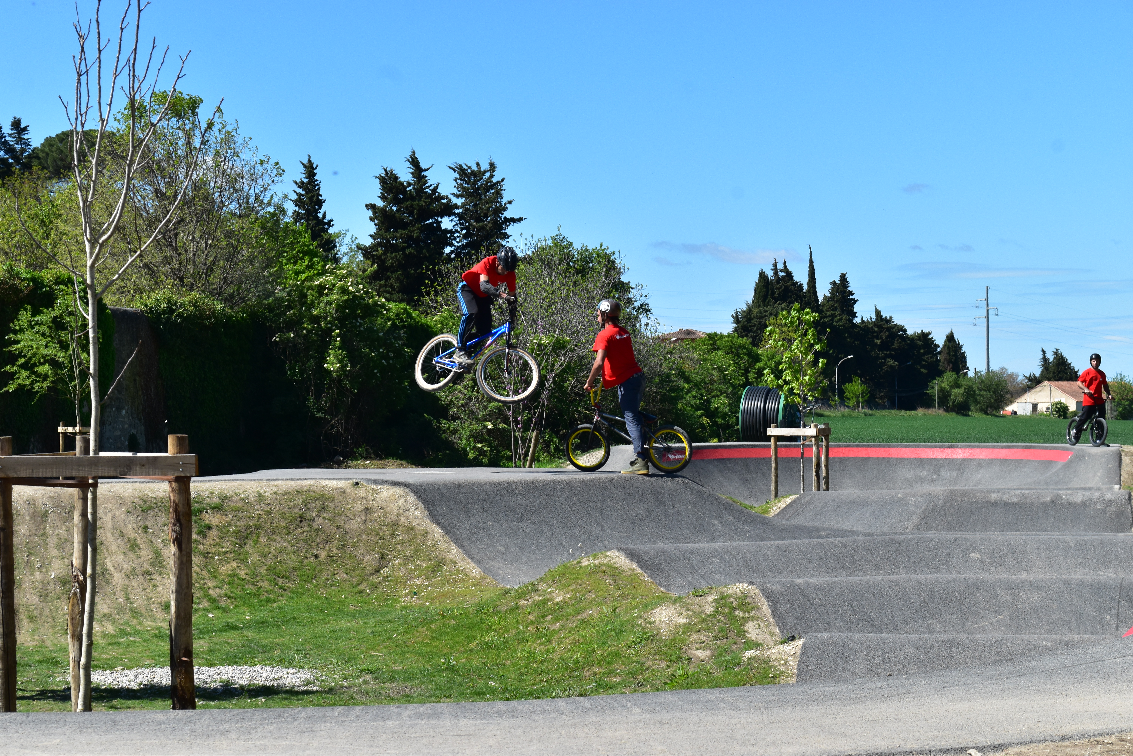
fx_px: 2596
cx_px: 566
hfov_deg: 24.6
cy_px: 378
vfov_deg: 16.6
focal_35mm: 82
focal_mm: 55
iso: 400
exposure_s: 1/500
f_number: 11
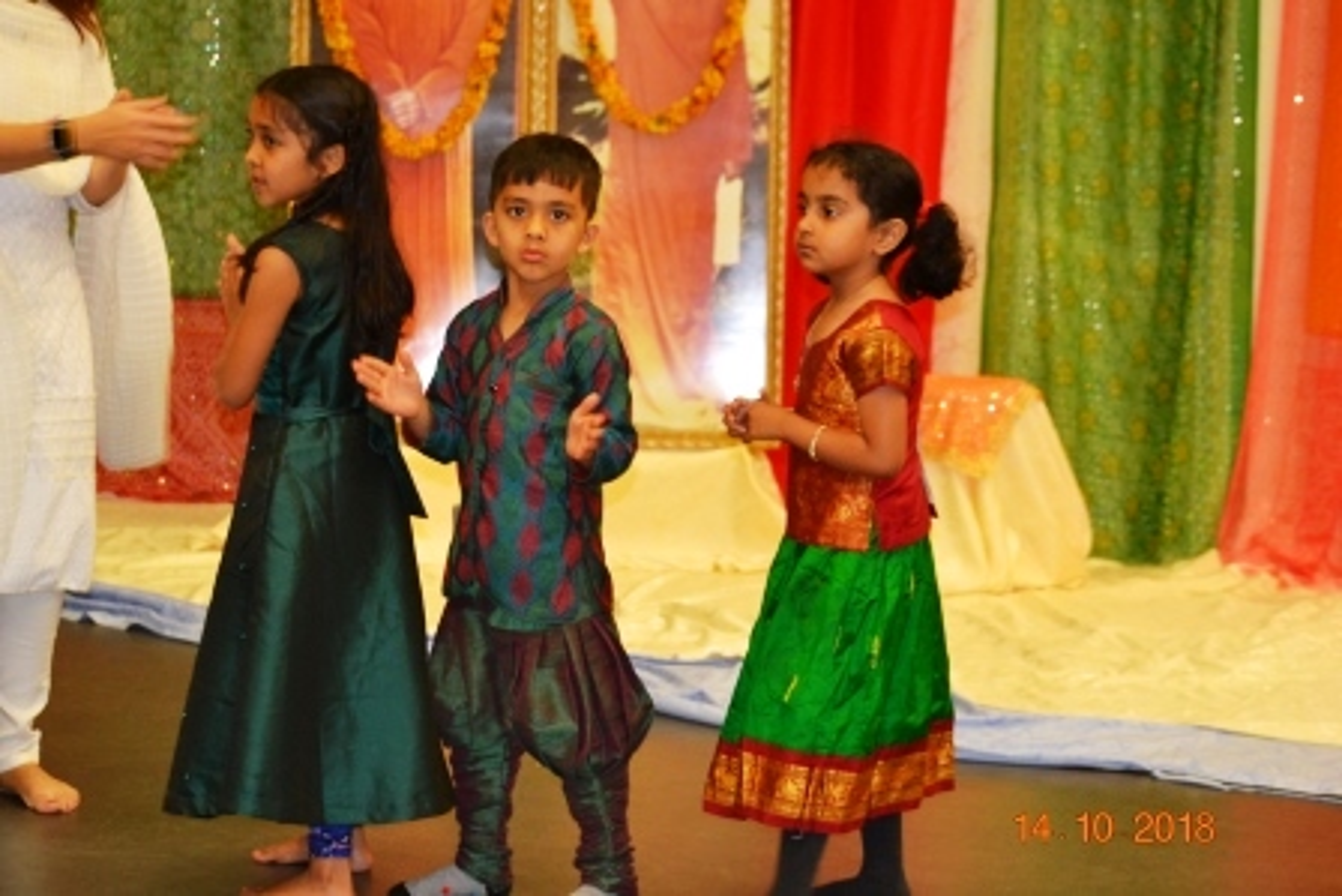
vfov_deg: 14.7
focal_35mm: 93
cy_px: 448
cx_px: 671
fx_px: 3468
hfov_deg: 21.9
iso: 1100
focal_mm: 62
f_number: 4.5
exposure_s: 1/60
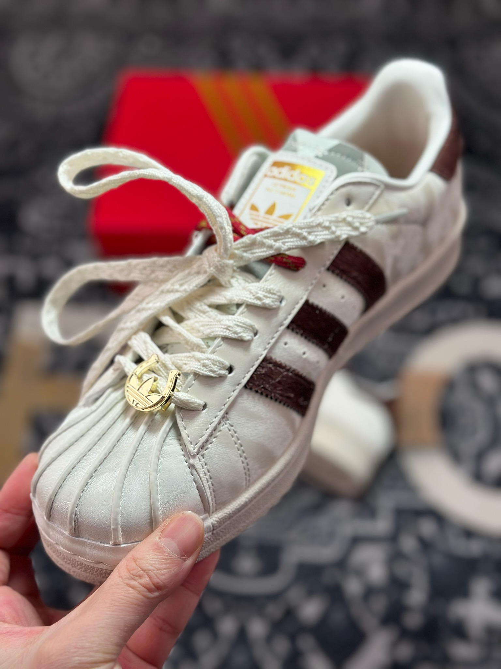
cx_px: 250
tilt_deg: -56.2
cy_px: 334
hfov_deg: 30.3
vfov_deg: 39.7
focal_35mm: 48
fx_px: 926
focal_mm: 6.86
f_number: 1.78
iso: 80
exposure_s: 1/1242
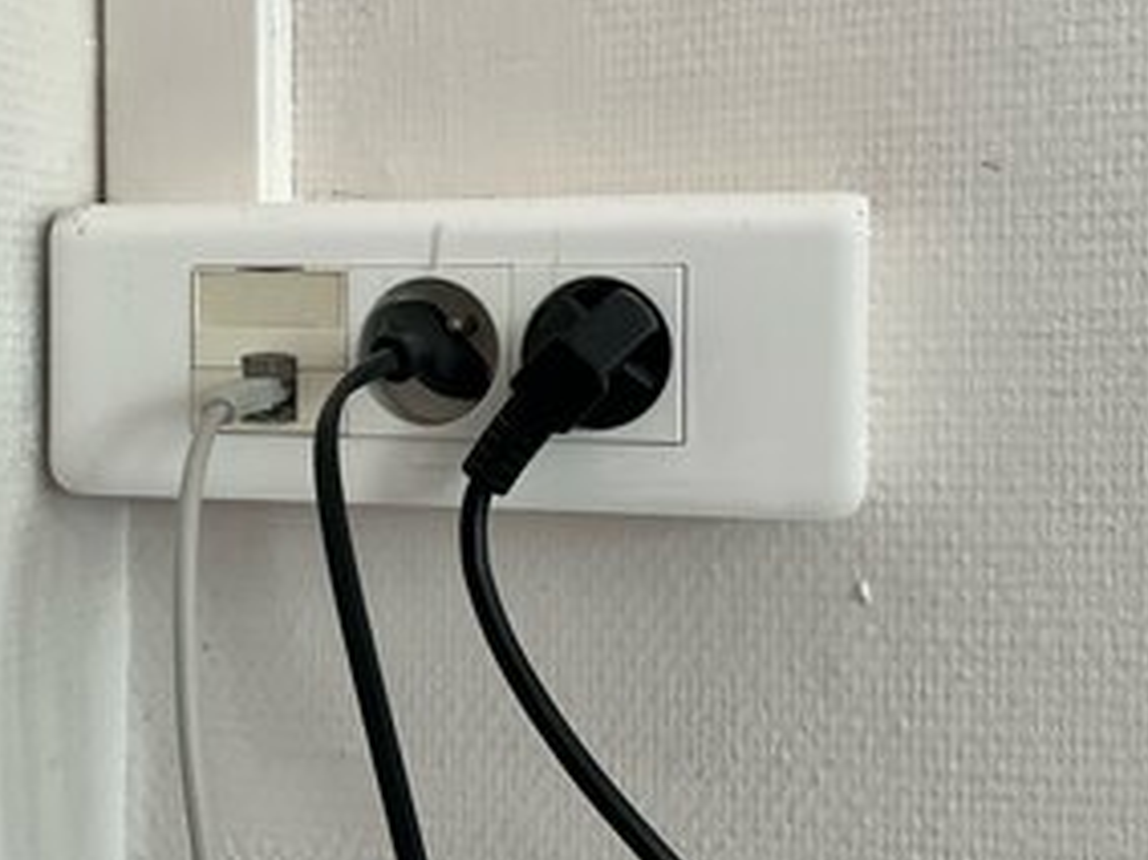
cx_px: 527
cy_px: 329
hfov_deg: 45.8
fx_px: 1359
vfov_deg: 34.9
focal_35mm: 41
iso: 64
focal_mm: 3
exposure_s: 1/96
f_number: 1.8
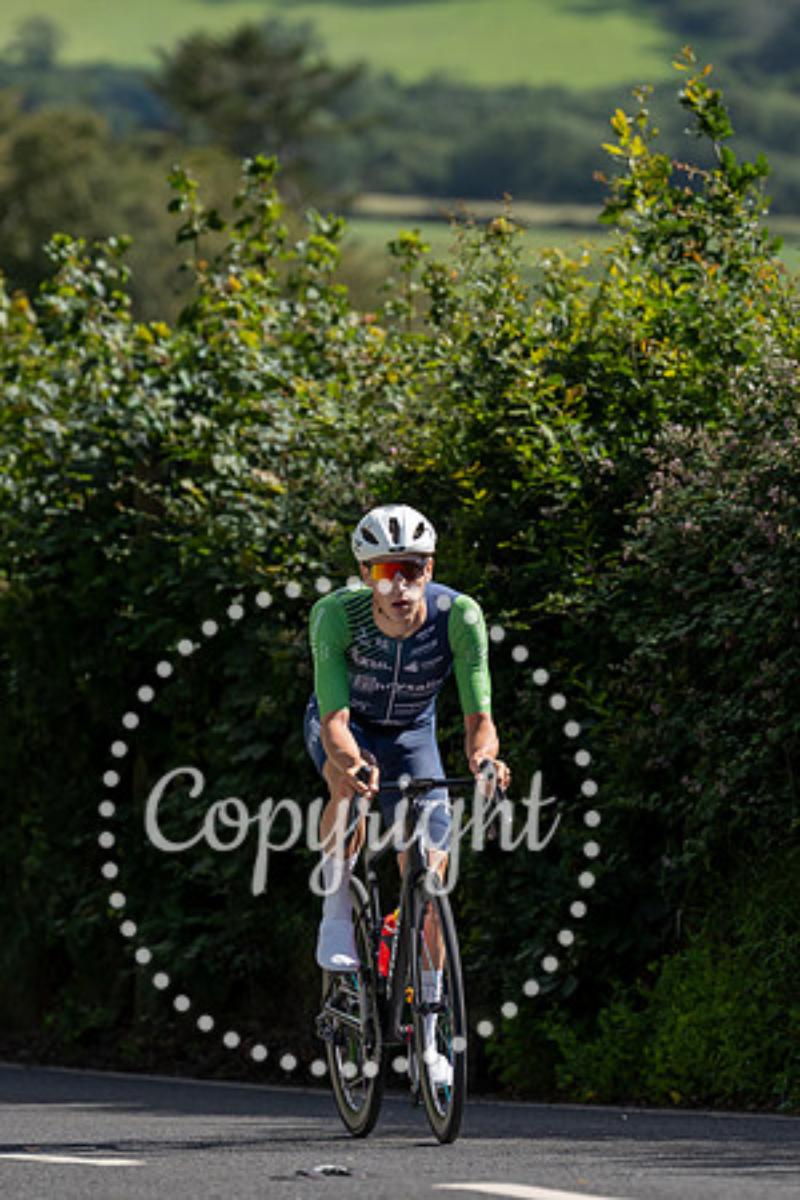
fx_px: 8955
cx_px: 345
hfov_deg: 5.1
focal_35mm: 269
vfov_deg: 7.7
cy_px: 612
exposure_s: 1/1000
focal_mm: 164
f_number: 3.5
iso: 100
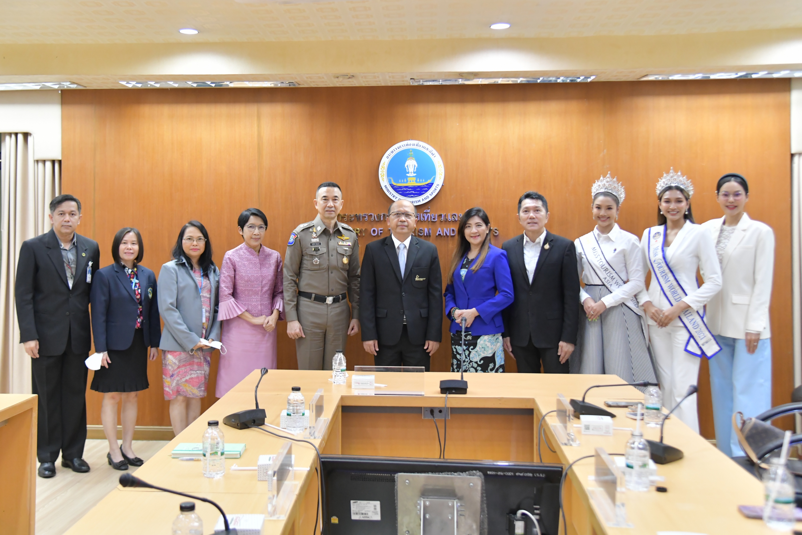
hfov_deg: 55.8
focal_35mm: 34
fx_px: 757
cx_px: 401
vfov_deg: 38.9
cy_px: 268
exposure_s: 1/200
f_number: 4
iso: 2500
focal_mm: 34
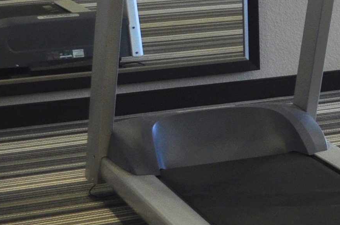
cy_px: -83
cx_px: 791
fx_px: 1387
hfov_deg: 11.7
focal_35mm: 147
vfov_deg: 9.1
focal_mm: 20
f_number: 4.5
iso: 400
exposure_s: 1/80
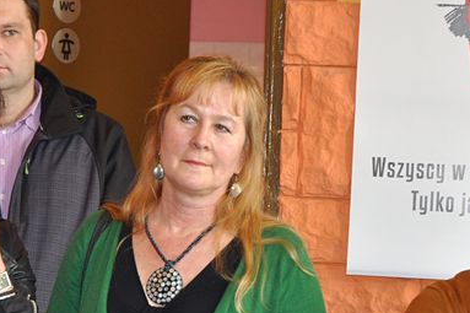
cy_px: 284
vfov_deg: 8.9
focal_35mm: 153
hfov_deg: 13.4
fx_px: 1997
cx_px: 177
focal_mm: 46
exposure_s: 1/60
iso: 640
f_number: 4.5
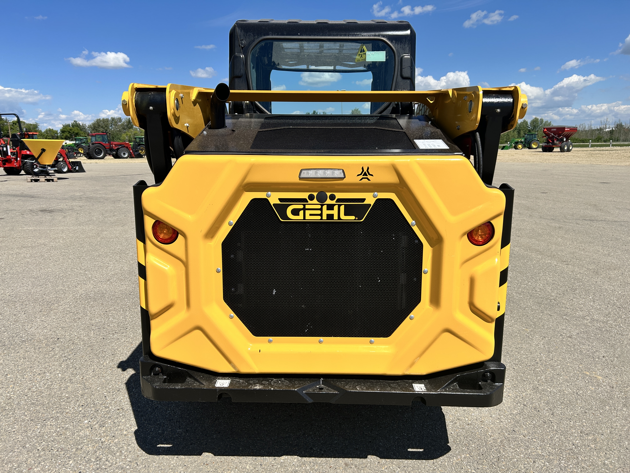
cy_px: 236
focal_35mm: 26
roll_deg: +0.8
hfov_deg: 67.3
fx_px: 473
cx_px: 315
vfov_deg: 53.1
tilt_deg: -11.3
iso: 50
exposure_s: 1/6211
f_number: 1.5
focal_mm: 5.7
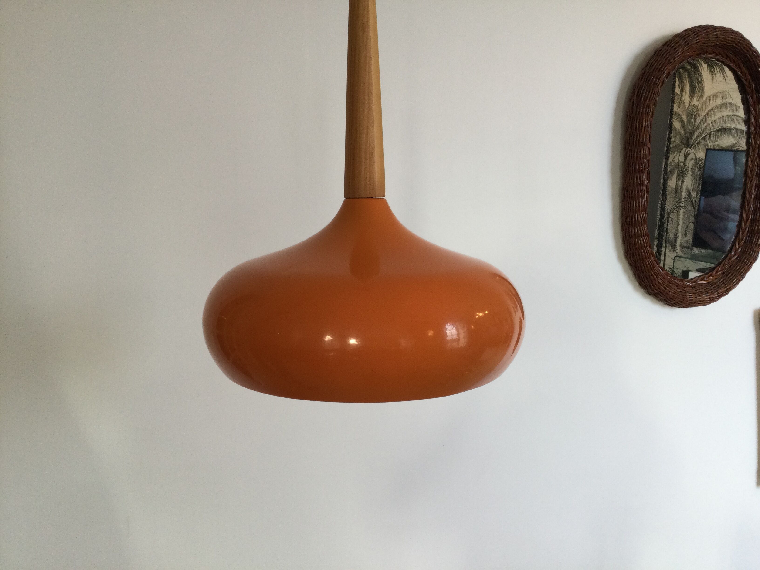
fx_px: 681
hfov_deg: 58.4
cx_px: 380
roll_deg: +0.4
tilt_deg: -8.1
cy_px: 285
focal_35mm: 31
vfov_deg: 45.4
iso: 32
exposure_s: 1/33
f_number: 2.4
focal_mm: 3.3
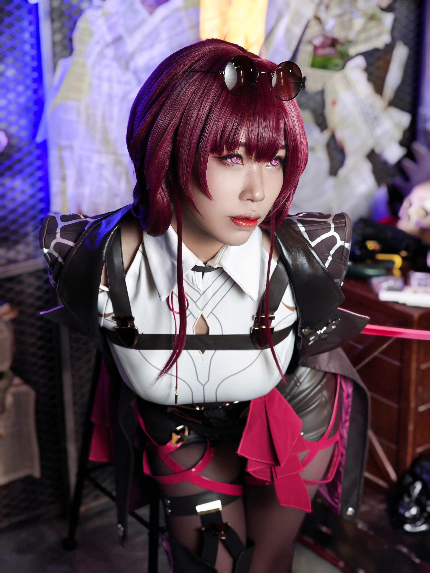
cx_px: 215
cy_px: 286
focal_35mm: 75
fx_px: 1242
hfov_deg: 19.6
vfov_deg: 26.0
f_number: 1.8
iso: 160
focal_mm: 12.28
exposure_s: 1/120
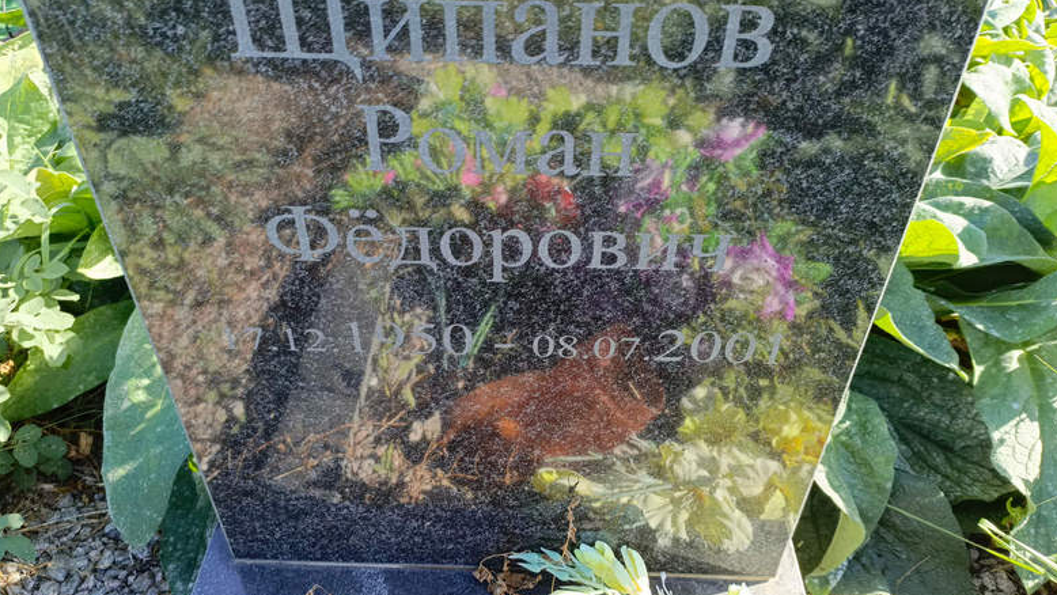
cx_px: 519
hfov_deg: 67.9
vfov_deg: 41.5
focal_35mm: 28
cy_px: 262
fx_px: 785
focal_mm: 4.76
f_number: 1.69
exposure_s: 1/135
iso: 112
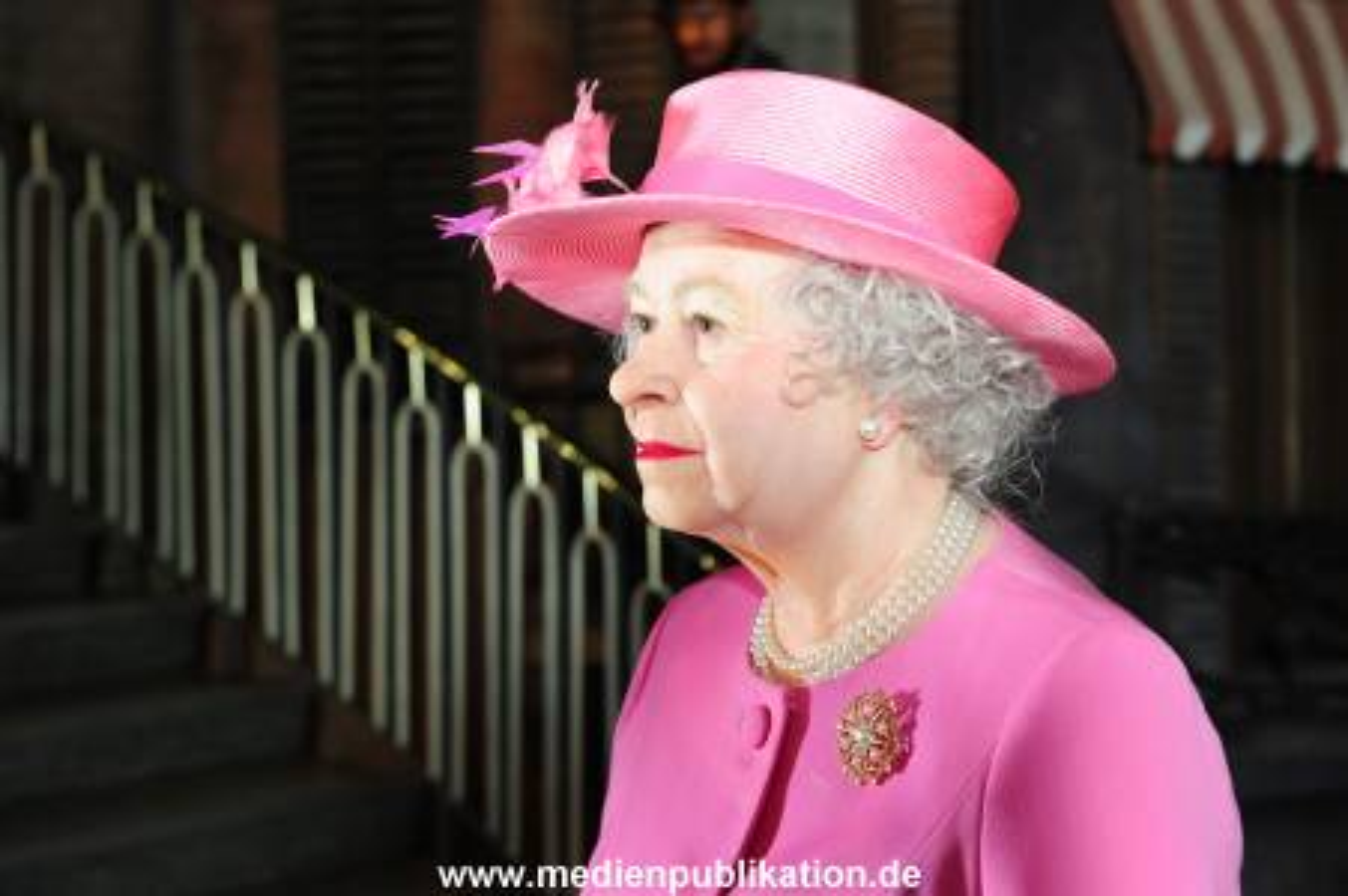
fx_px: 2170
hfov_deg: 34.5
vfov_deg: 23.3
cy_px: 448
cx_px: 674
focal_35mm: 58
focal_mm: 58
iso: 800
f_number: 5
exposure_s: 1/30
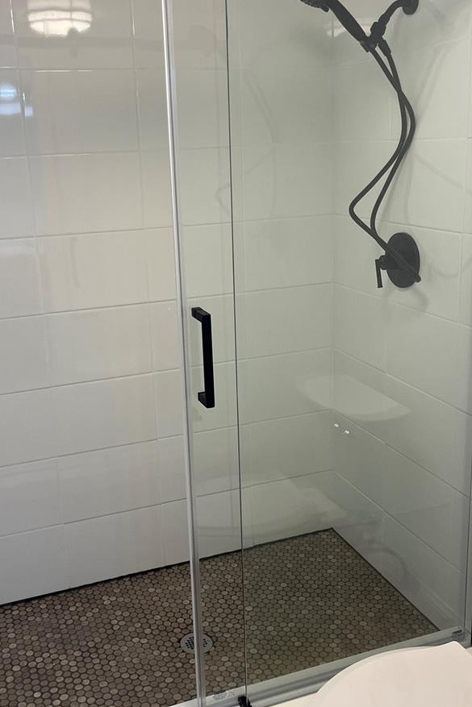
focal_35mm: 37
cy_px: 323
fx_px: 727
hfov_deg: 35.9
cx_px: 208
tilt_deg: -13.7
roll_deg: +3.4
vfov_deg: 51.8
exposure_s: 1/120
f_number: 1.6
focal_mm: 5.1
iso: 100
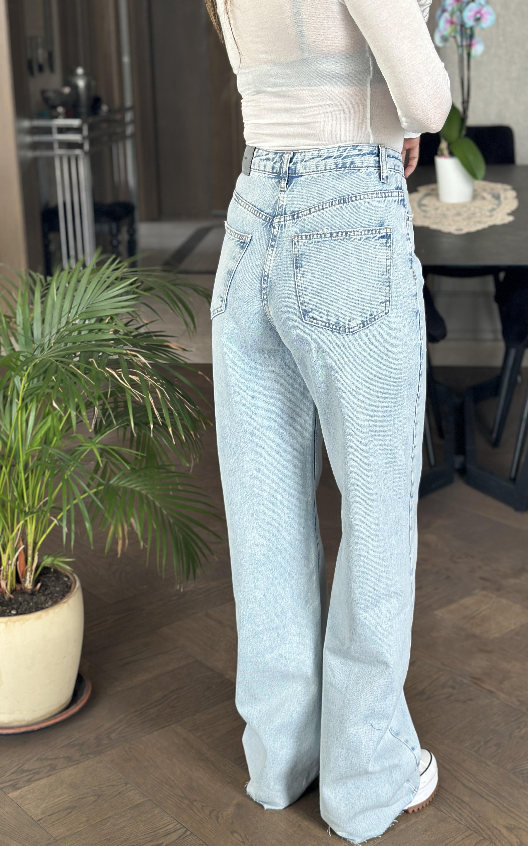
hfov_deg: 23.5
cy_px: 423
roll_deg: +1.0
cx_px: 321
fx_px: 1266
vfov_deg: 36.9
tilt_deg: -29.3
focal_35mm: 55
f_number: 1.78
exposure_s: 1/127
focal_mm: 6.86
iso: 80
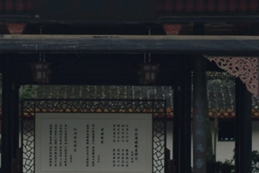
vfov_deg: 7.8
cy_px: 26
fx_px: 1267
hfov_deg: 11.7
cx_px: 87
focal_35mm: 176
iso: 800
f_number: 2.8
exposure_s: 1/40
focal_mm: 35
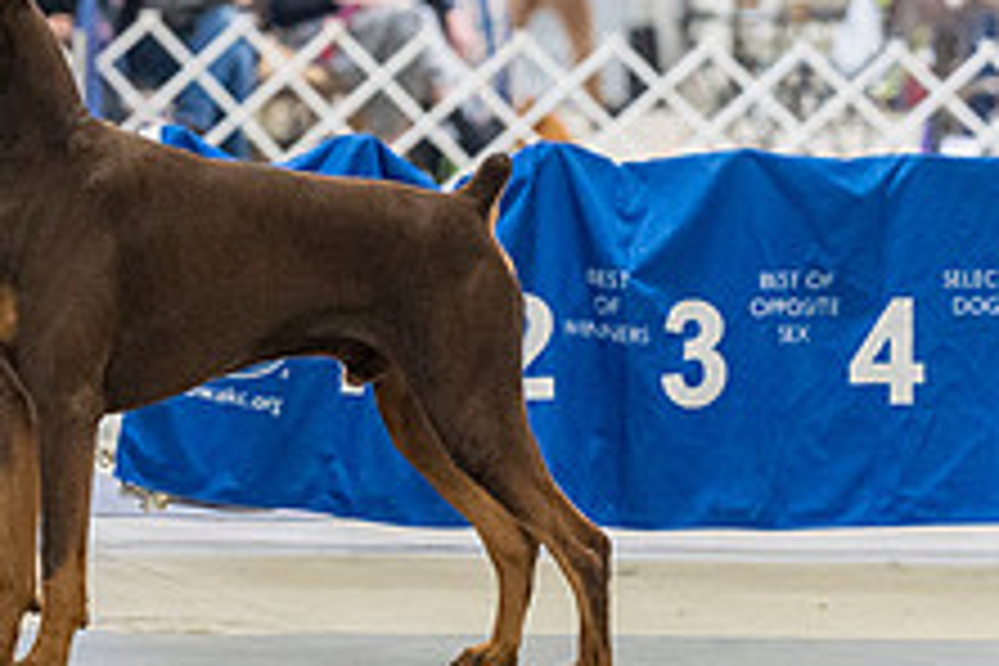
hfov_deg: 6.7
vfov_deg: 4.5
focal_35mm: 308
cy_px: 65
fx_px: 8546
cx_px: 81
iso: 6400
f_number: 3.5
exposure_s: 1/320
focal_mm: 118
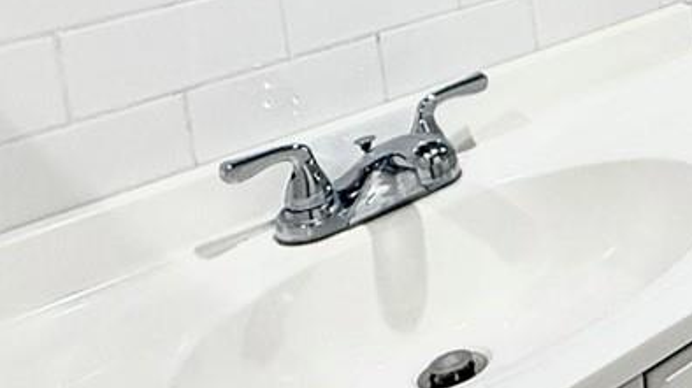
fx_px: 1137
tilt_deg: -7.9
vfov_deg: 17.4
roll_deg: +0.9
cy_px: -202
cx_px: 1150
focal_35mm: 62
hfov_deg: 23.4
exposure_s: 1/120
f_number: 2.2
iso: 125
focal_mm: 2.22
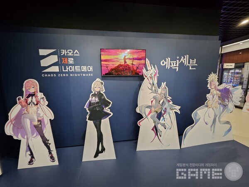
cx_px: 124
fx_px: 94
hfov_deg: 106.2
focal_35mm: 13
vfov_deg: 89.9
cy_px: 94
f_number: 2.2
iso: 320
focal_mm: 1.74
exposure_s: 1/60
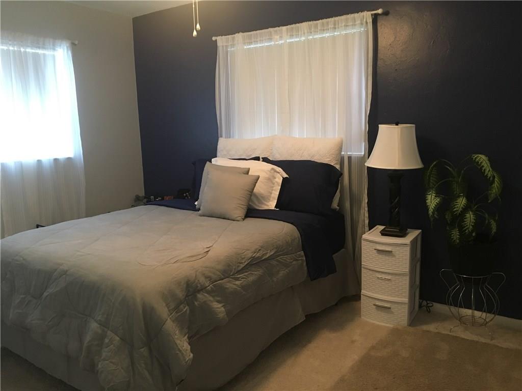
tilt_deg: -7.9
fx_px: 437
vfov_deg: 48.2
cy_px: 196
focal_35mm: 29
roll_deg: +1.9
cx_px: 261
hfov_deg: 61.7
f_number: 2.2
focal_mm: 4.15
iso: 200
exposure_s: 1/20
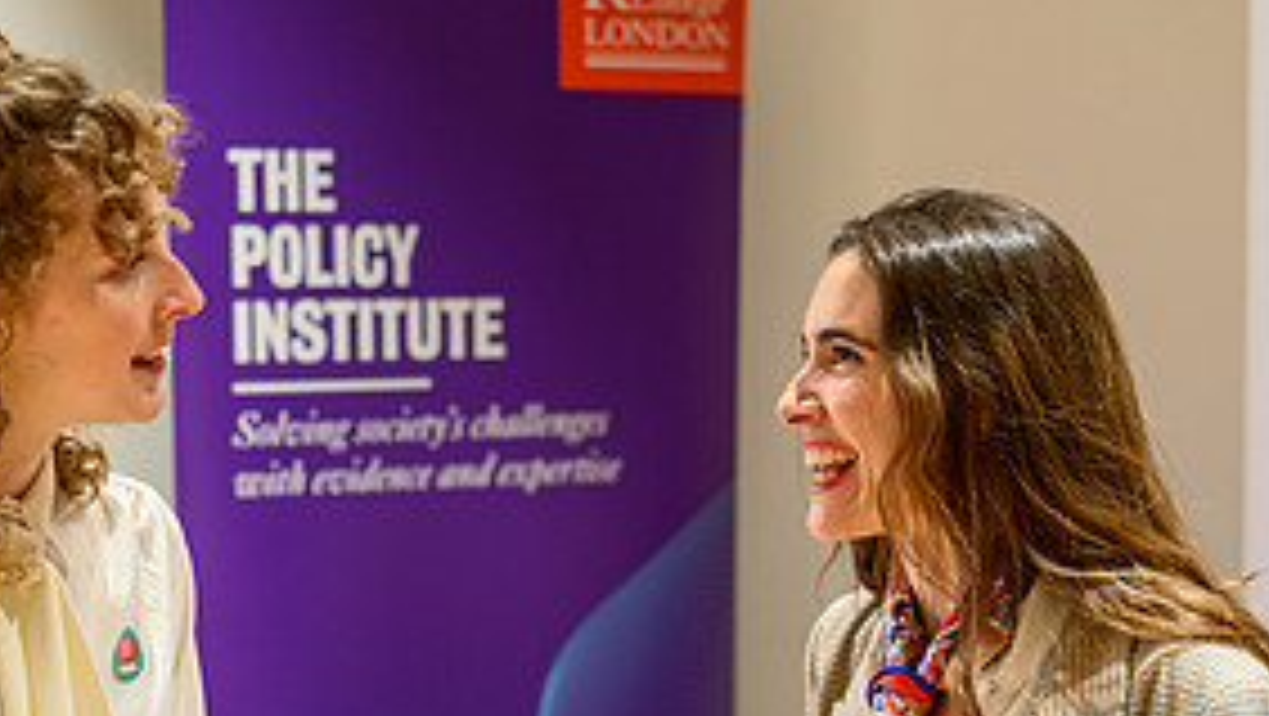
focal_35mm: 77
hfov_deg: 27.5
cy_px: 529
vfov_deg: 15.6
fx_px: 2592
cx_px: 598
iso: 640
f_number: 2
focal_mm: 35
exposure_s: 1/200
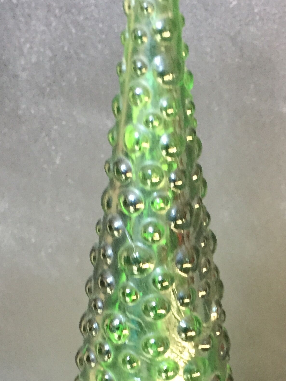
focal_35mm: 60
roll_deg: +2.9
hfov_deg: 24.3
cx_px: 183
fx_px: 661
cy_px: 308
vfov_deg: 31.3
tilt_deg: -28.1
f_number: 2.2
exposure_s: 1/33
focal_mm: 4.15
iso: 250
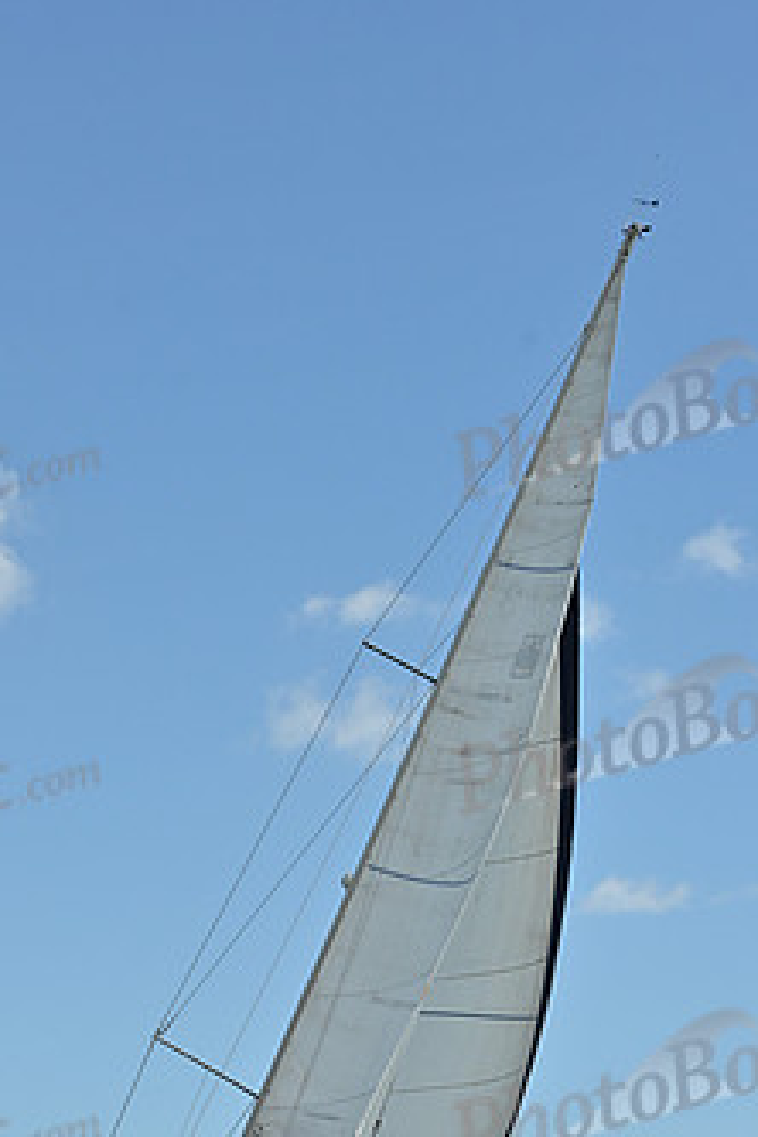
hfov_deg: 11.2
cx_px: 278
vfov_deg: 16.6
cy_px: 953
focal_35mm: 122
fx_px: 3853
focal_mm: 70
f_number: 8
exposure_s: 1/1250
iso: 250
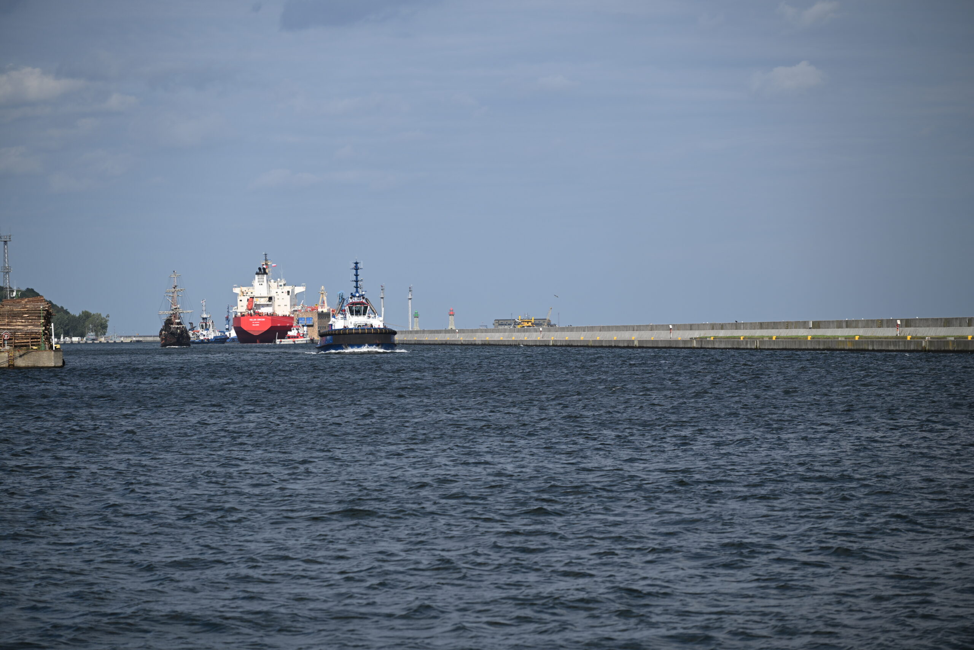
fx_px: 3247
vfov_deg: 11.4
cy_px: 325
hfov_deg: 17.1
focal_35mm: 120
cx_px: 487
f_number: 4
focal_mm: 120
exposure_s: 1/1600
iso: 100
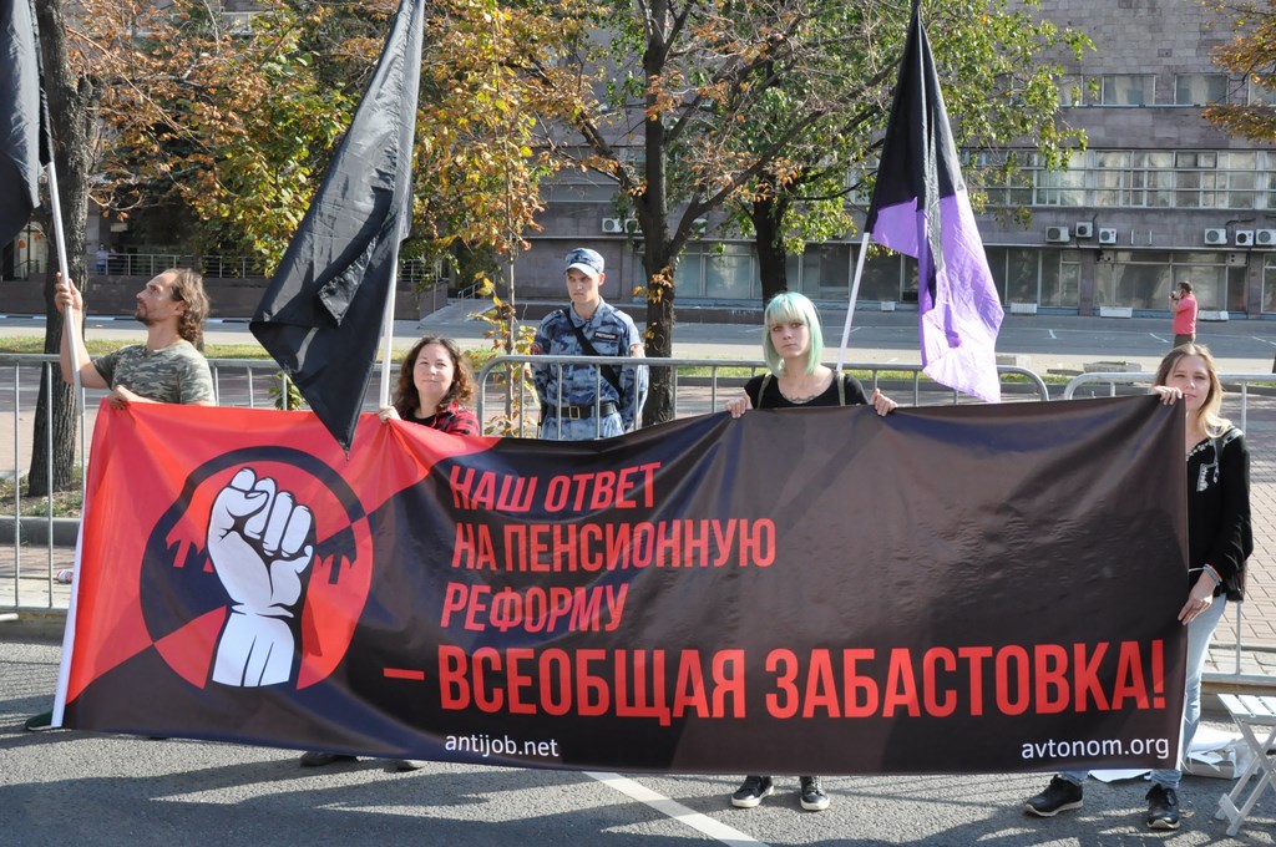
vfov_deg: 39.9
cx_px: 638
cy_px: 424
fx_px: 1168
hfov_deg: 57.3
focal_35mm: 33
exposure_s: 1/500
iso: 1000
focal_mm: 22
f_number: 11
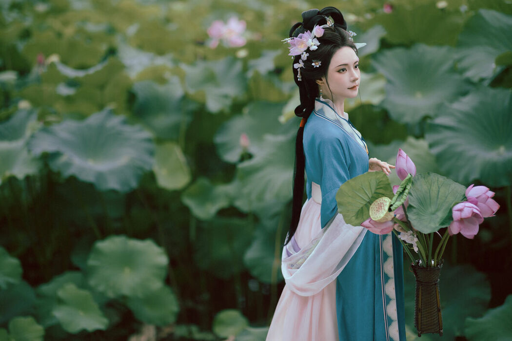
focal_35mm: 85
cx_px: 256
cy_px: 170
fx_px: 1209
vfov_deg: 16.1
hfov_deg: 23.9
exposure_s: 1/800
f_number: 1.8
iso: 100
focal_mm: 85
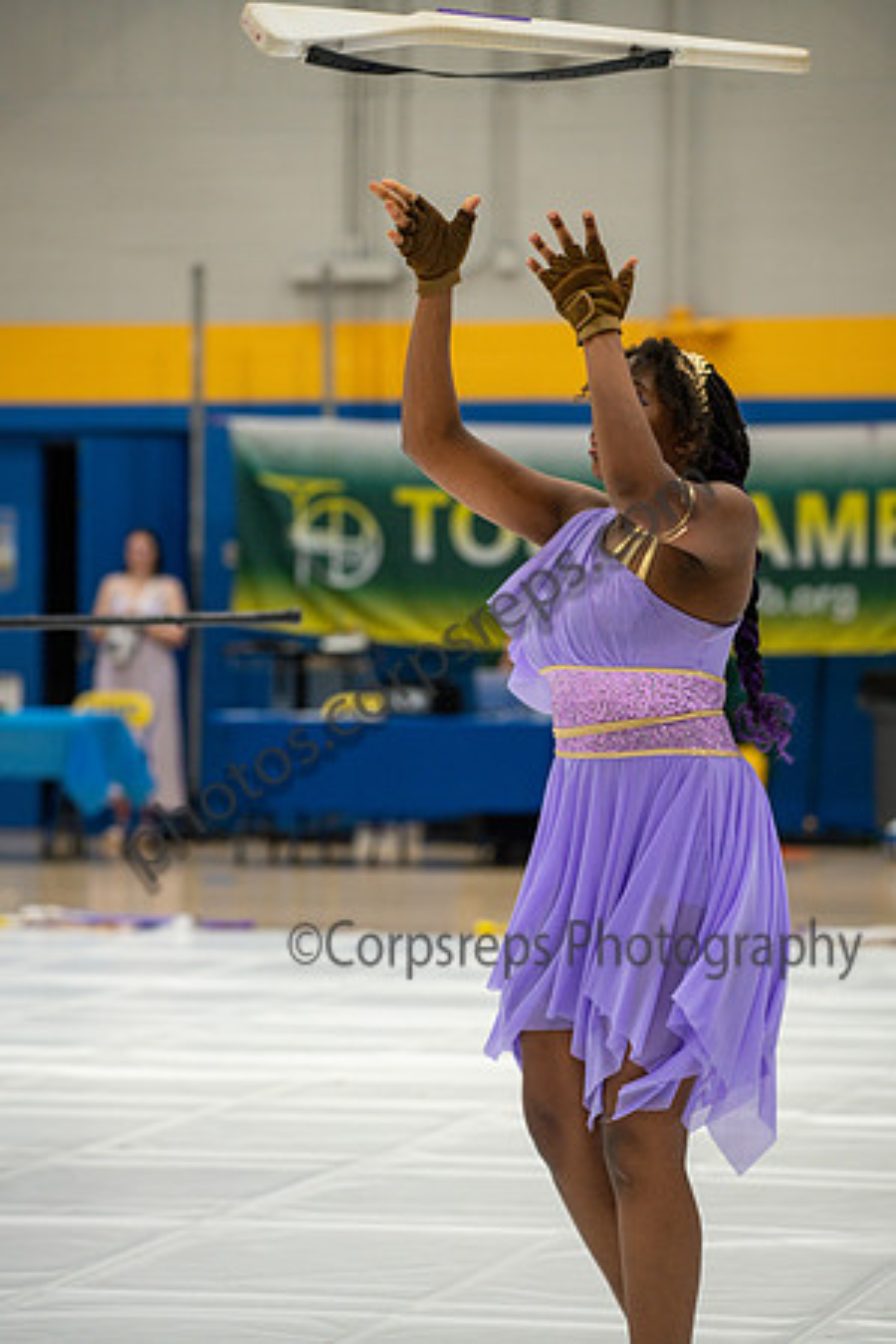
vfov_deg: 15.2
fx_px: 5040
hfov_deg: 10.2
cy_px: 672
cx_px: 448
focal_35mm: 135
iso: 1400
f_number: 4
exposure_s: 1/500
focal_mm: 135
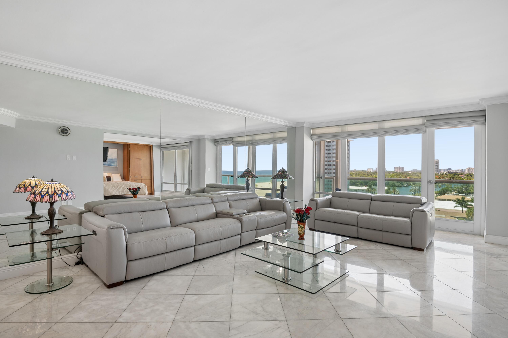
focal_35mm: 18
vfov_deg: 67.3
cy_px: 169
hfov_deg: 90.0
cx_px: 254
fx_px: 254
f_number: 8
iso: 250
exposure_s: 1/125
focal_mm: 18
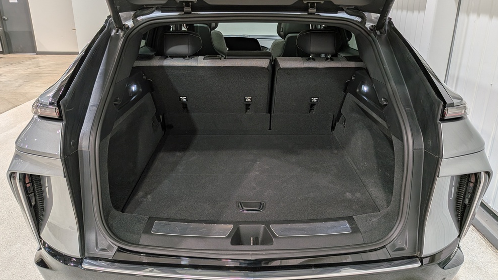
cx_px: 250
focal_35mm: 27
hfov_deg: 69.9
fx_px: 357
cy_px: 134
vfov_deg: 42.9
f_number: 1.7
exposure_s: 1/161
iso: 29
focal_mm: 4.53
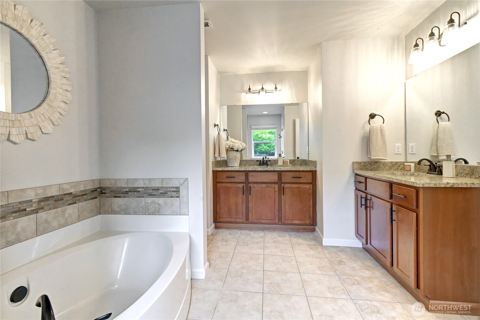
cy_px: 160
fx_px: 200
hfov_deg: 100.4
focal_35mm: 15
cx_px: 240
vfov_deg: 77.3
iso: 3200
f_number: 11
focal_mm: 10
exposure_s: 1/5
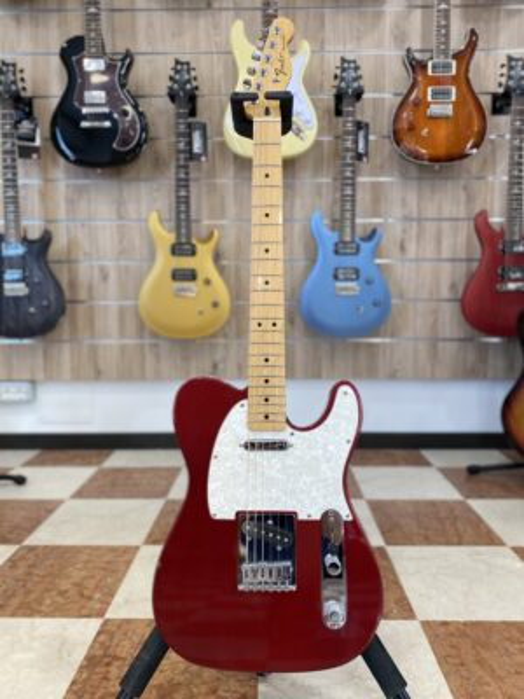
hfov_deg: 53.1
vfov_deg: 67.3
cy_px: 350
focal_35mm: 26
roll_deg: +0.4
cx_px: 262
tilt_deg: -5.2
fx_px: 525
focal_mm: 4.25
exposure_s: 1/100
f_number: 1.8
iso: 80
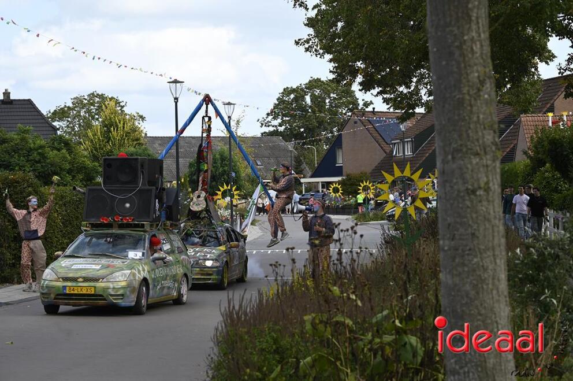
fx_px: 1590
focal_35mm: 100
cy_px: 190
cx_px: 286
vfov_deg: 13.7
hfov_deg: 20.4
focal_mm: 100
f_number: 6.3
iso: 320
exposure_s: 1/640
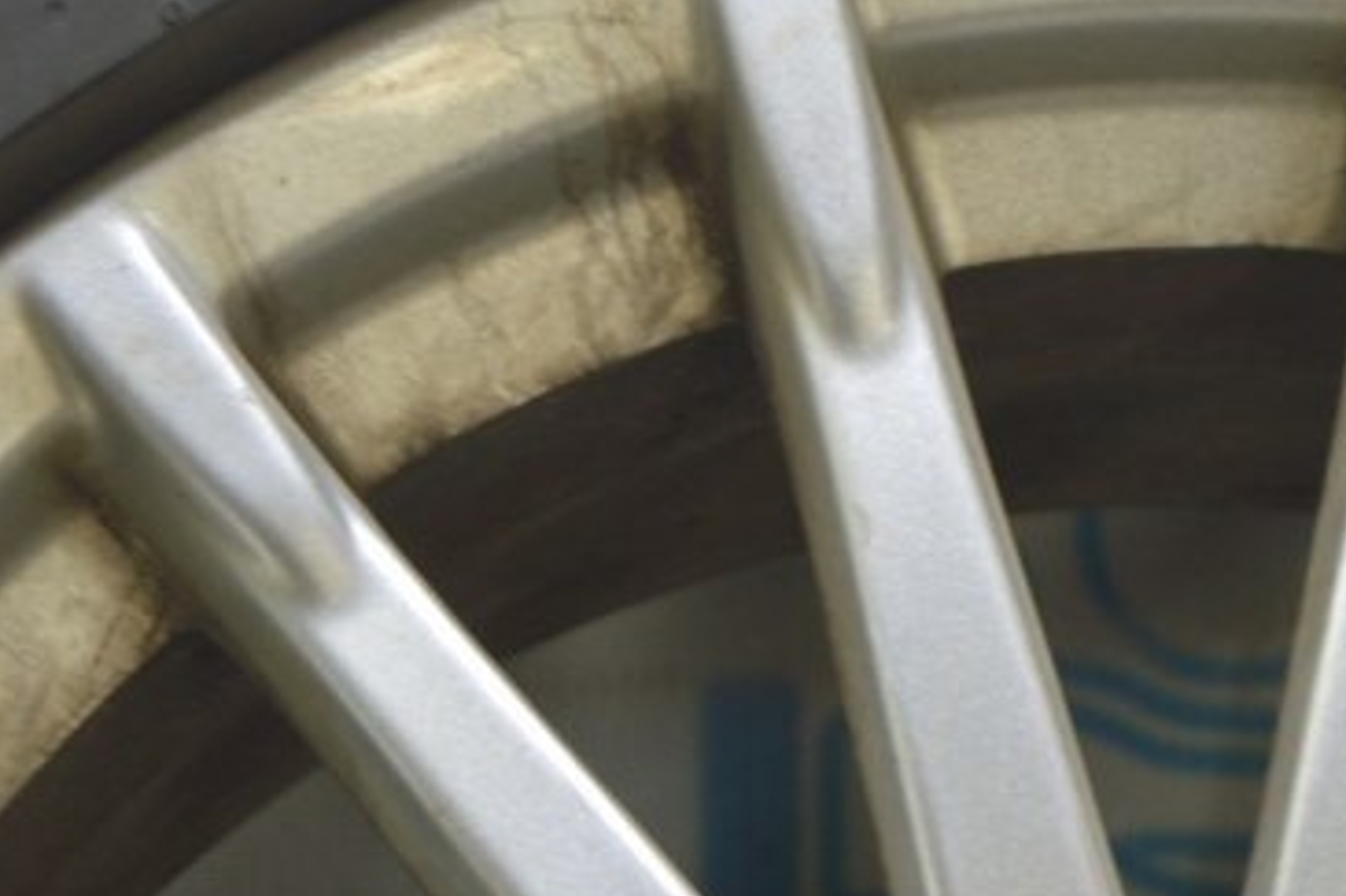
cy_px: 544
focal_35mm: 231
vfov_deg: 5.9
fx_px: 8648
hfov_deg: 8.9
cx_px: 959
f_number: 5.6
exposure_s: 1/20
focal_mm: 55
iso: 400
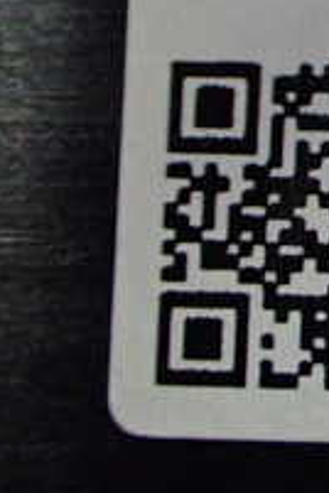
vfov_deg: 17.3
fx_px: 1617
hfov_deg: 10.5
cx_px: 687
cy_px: 208
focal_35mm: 118
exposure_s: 1/60
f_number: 2.7
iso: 800
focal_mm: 6.83
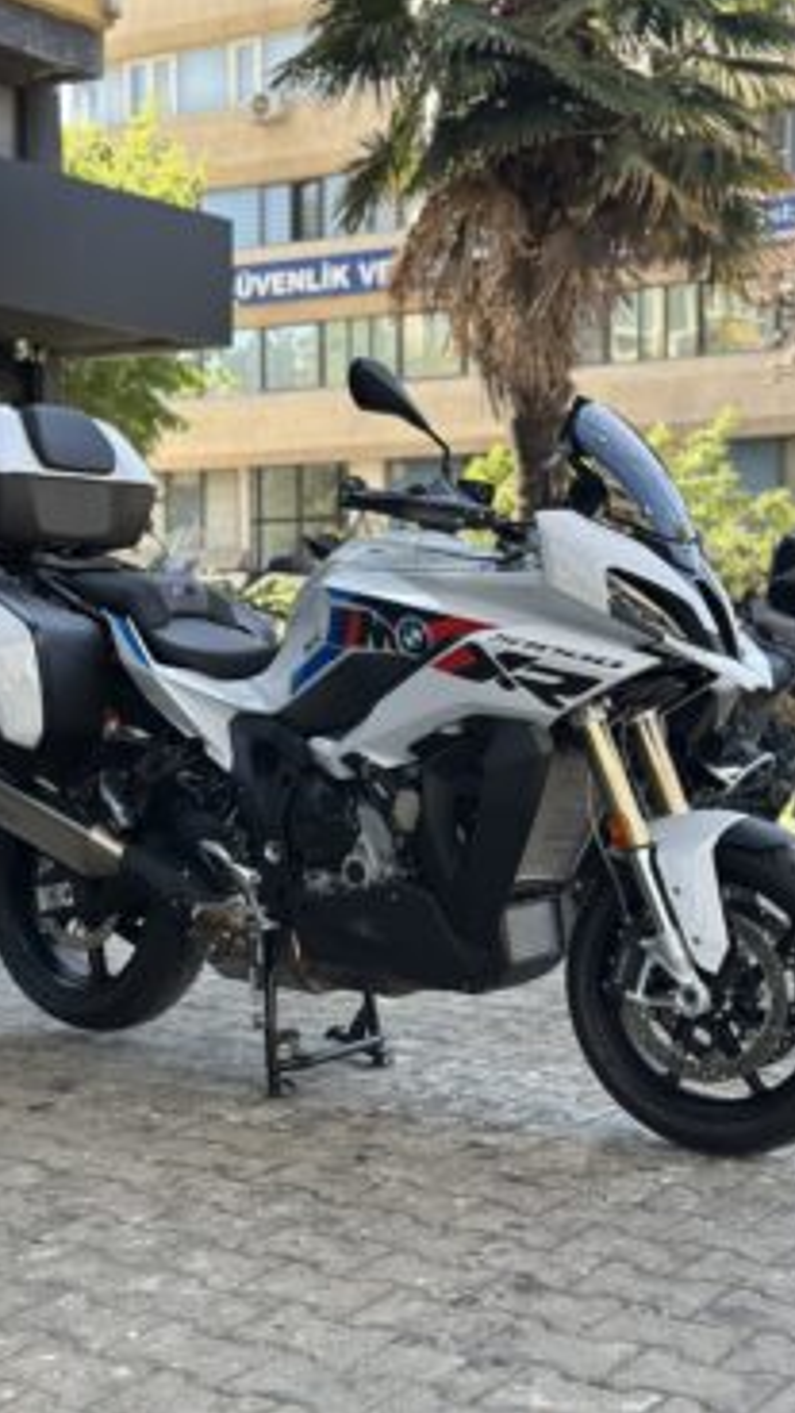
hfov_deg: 22.6
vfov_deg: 39.2
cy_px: 705
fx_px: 1986
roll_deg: -0.6
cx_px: 376
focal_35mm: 53
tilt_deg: -2.1
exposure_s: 1/568
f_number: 1.78
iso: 80
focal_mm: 6.86
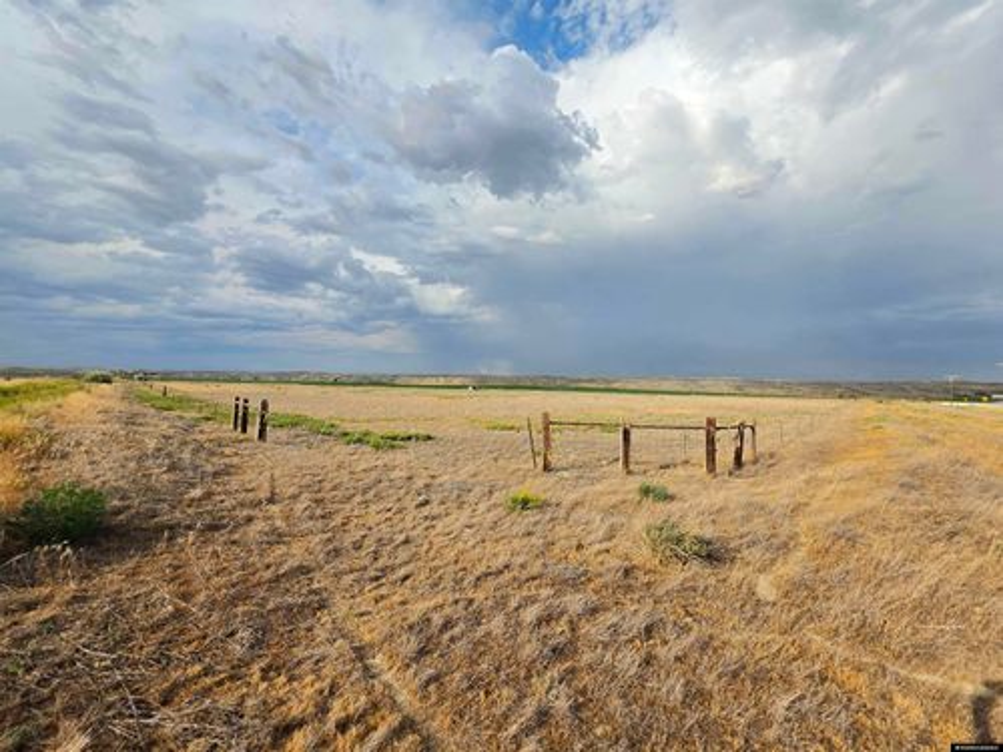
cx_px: 502
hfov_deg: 106.2
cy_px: 376
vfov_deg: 89.9
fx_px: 377
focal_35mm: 13
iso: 32
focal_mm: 2.2
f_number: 1.9
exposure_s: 1/1770
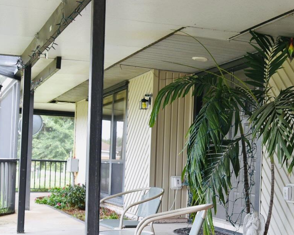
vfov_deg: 24.8
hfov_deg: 29.9
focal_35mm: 61
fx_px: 531
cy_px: 162
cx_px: 251
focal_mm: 31
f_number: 5
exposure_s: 1/100
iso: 400
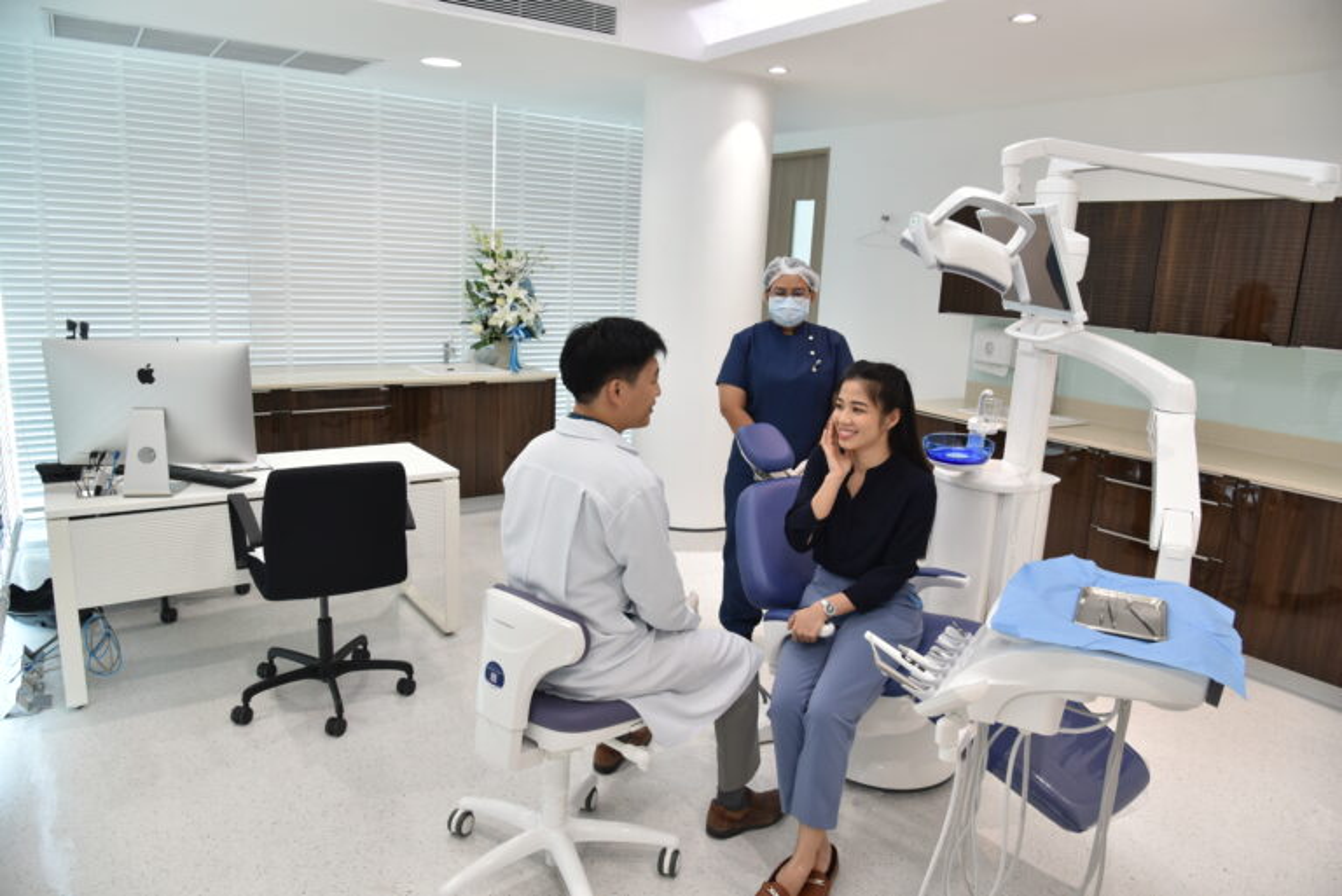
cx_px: 671
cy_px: 448
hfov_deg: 73.7
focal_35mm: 24
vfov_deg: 53.2
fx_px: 895
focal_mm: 24
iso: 640
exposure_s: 1/100
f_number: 5.6
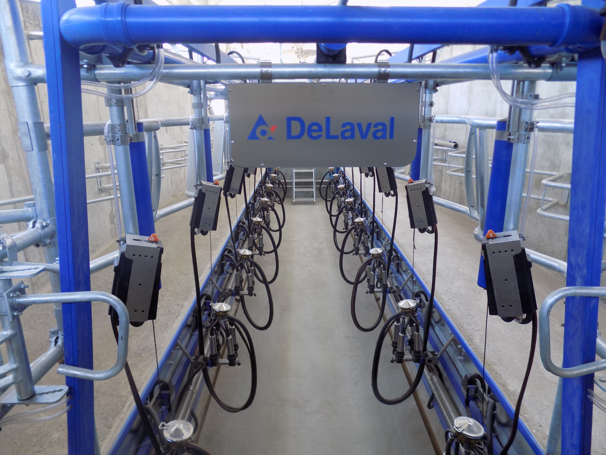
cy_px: 228
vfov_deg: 58.9
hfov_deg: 73.9
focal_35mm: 23
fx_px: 403
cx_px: 303
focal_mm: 4
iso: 100
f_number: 3.1
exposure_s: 1/30
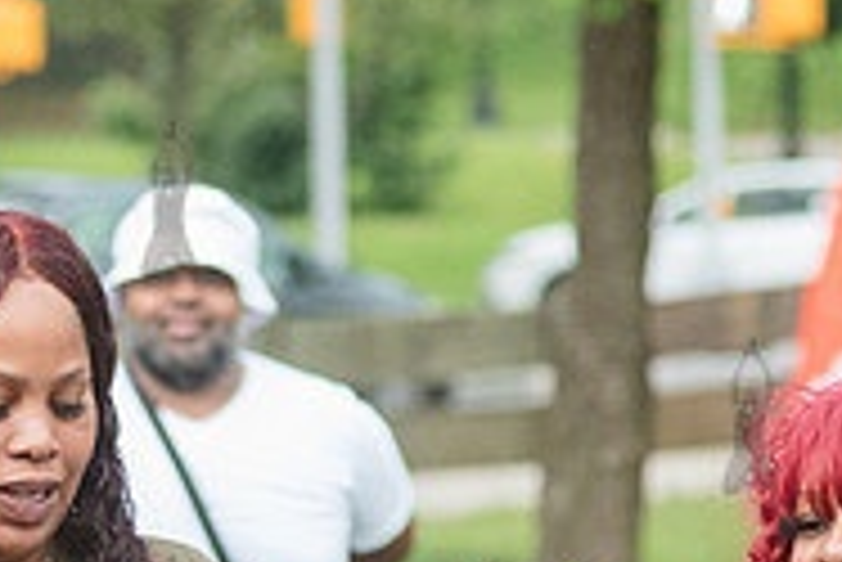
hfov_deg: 3.1
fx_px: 15261
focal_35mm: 652
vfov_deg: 2.1
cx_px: -618
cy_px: 660
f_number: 4.5
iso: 2000
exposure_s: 1/320
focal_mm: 112
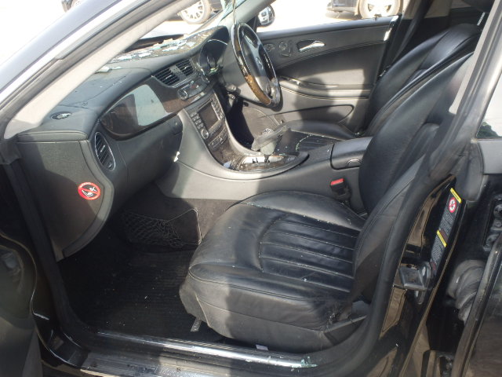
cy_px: 188
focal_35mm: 28
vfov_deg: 49.7
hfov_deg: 63.4
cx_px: 251
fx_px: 406
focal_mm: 5
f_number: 3.9
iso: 125
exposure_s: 1/80
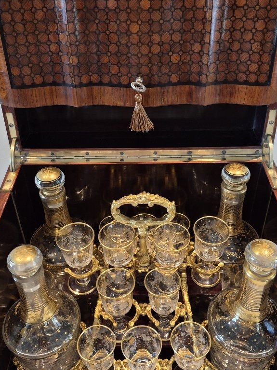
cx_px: 144
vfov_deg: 51.3
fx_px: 384
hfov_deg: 39.6
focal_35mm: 36
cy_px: 178
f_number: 1.8
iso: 320
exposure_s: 1/100
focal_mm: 5.4
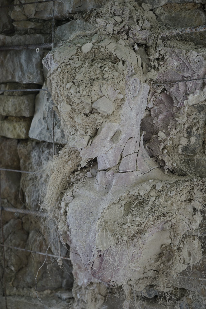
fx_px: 558
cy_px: 154
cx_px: 103
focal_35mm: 65
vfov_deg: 31.0
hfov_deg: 20.9
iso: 320
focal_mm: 65
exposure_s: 1/160
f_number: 5.6
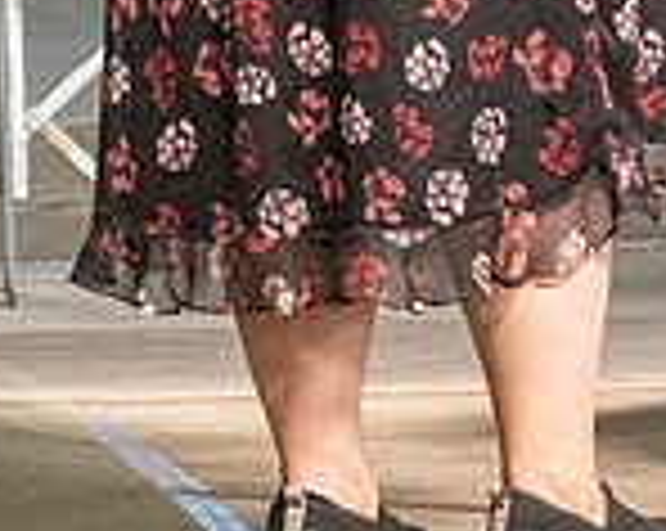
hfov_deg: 4.2
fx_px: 9016
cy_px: -320
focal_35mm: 458
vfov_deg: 3.4
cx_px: 835
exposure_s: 1/400
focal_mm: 107
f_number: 5
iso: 6400
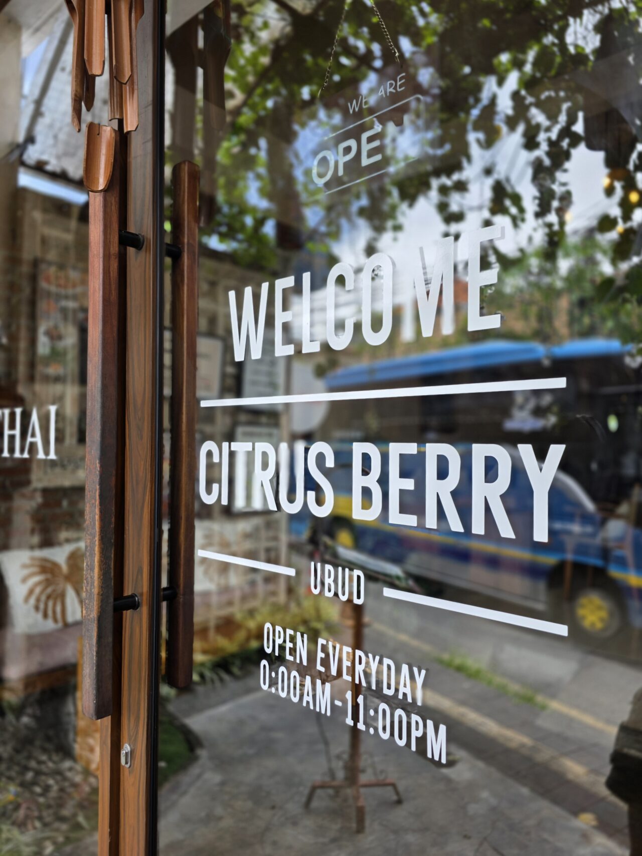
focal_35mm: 23
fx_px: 569
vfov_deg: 73.9
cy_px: 428
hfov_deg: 58.9
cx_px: 321
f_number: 1.7
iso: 16
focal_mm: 6.3
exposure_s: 1/101
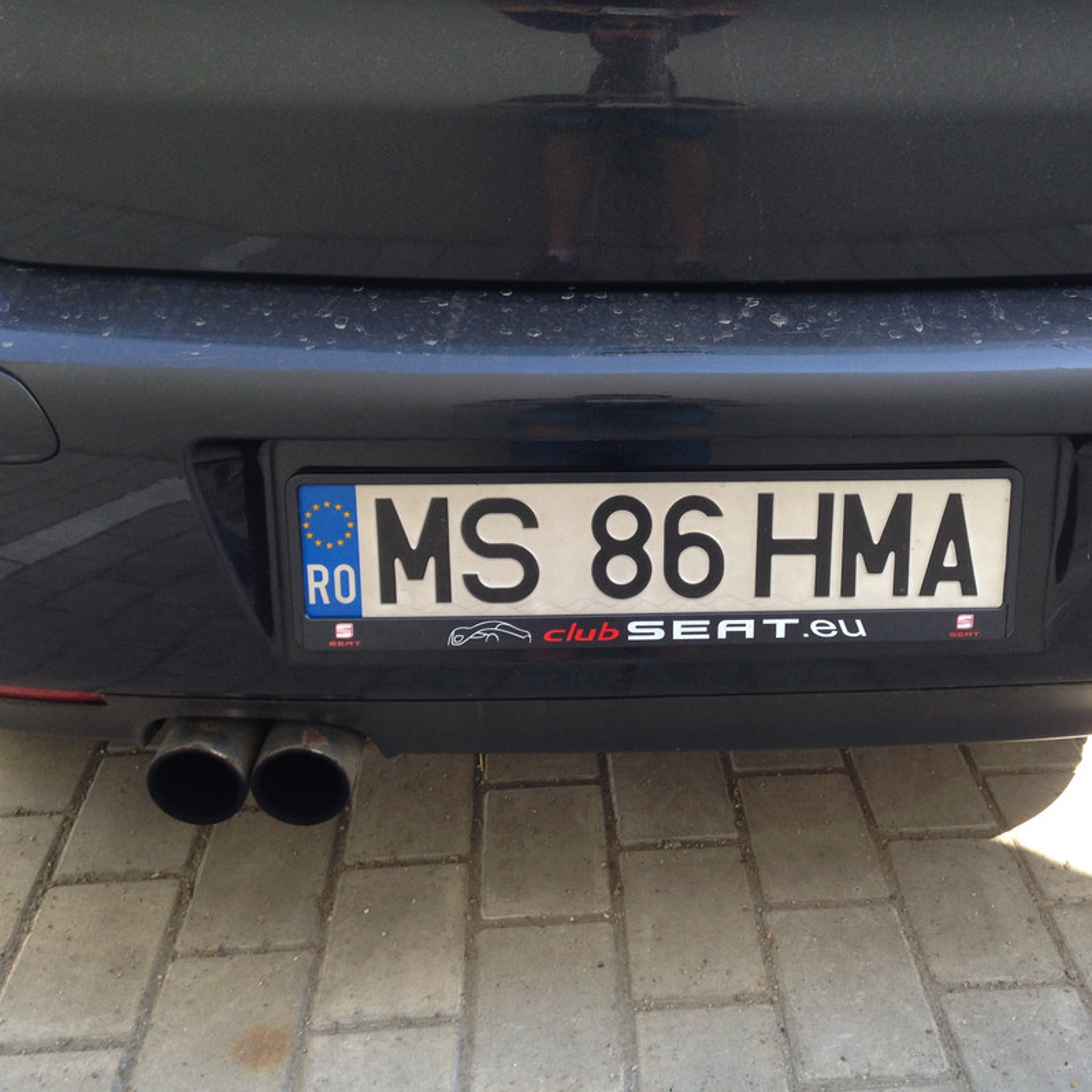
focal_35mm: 39
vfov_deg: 42.8
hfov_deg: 42.6
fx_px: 1392
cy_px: 546
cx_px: 666
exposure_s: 1/120
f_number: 2.4
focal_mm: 4.12
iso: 80
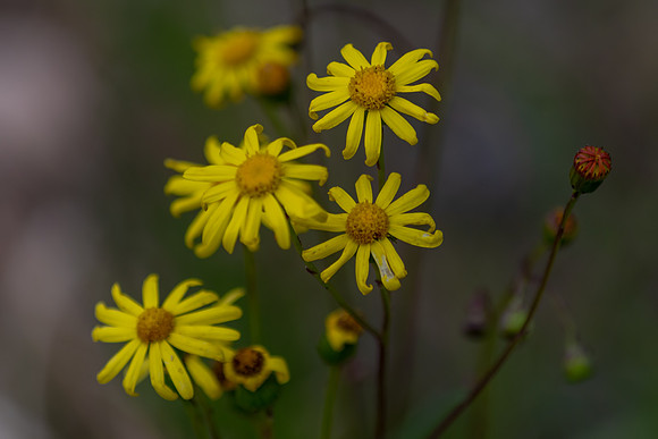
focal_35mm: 507
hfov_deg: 4.1
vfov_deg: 2.7
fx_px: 9265
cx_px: 338
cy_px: 213
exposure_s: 1/250
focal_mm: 300
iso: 200
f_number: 5.6
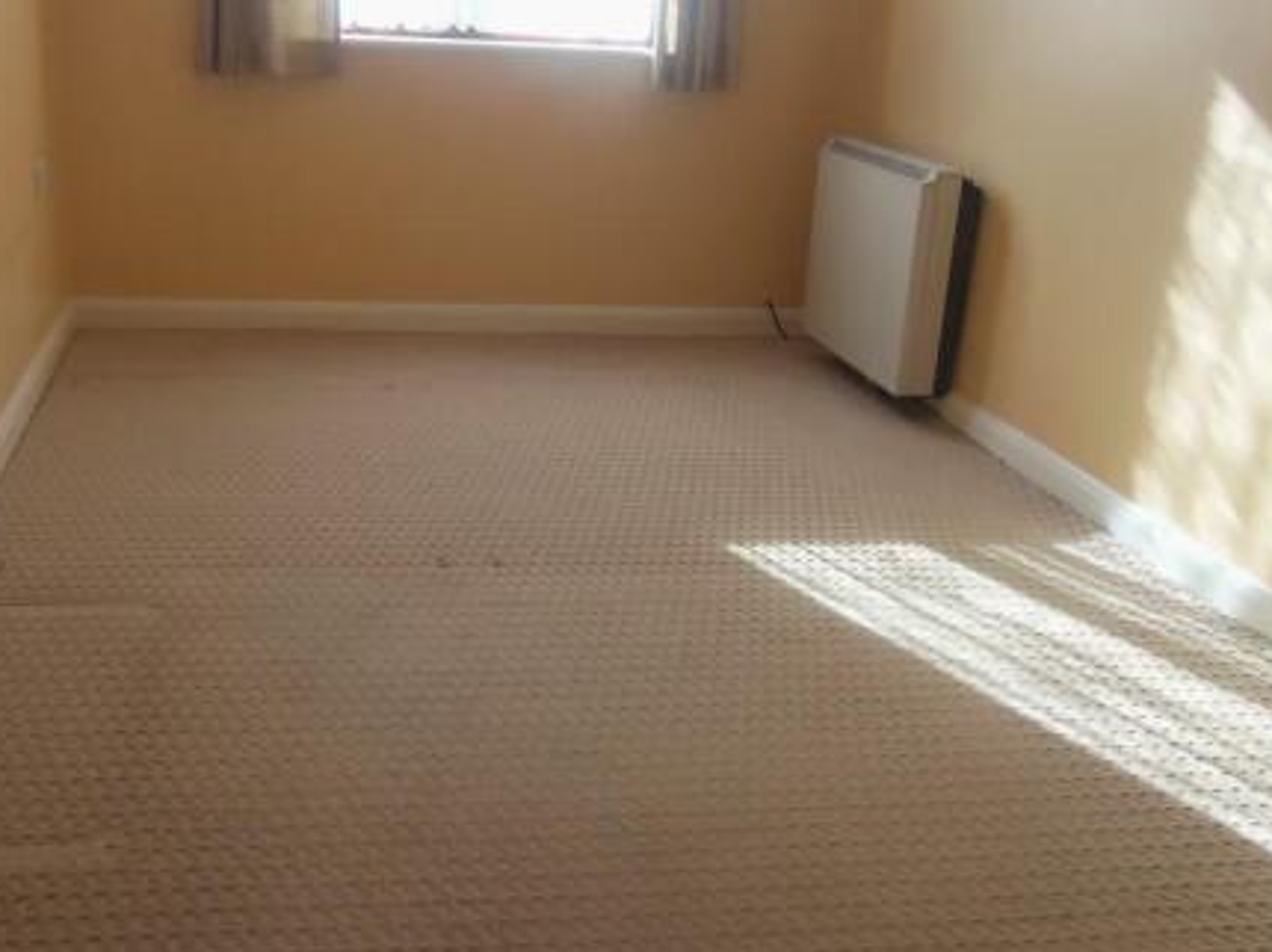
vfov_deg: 37.7
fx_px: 1396
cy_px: 477
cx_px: 513
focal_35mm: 38
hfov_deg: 48.7
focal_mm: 5.1
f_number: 3.9
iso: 80
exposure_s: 1/50
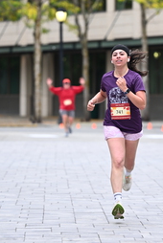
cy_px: 95
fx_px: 1903
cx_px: 121
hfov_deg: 4.9
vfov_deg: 7.3
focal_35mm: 281
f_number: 2.8
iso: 640
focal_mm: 130
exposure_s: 1/1600
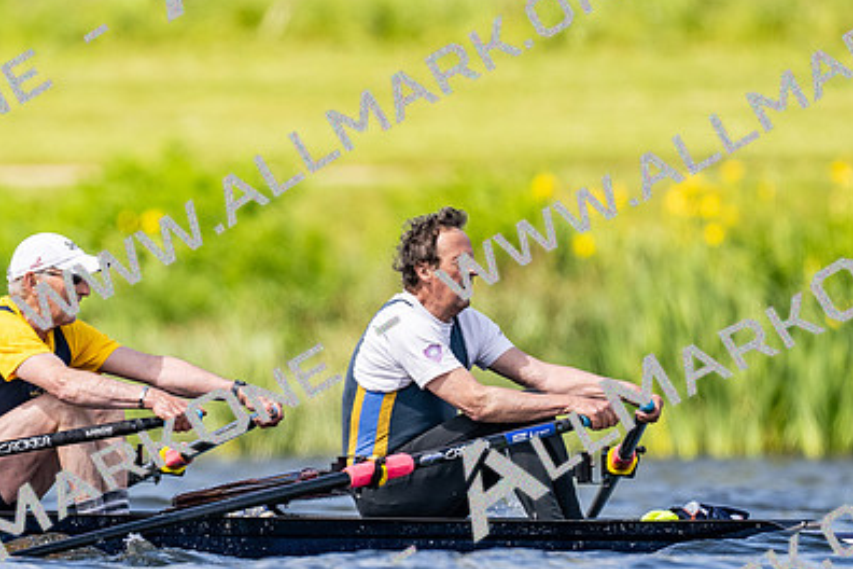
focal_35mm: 1320
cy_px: 337
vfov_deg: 1.0
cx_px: 278
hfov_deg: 1.6
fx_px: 31274
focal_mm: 600
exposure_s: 1/2500
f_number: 4
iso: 450
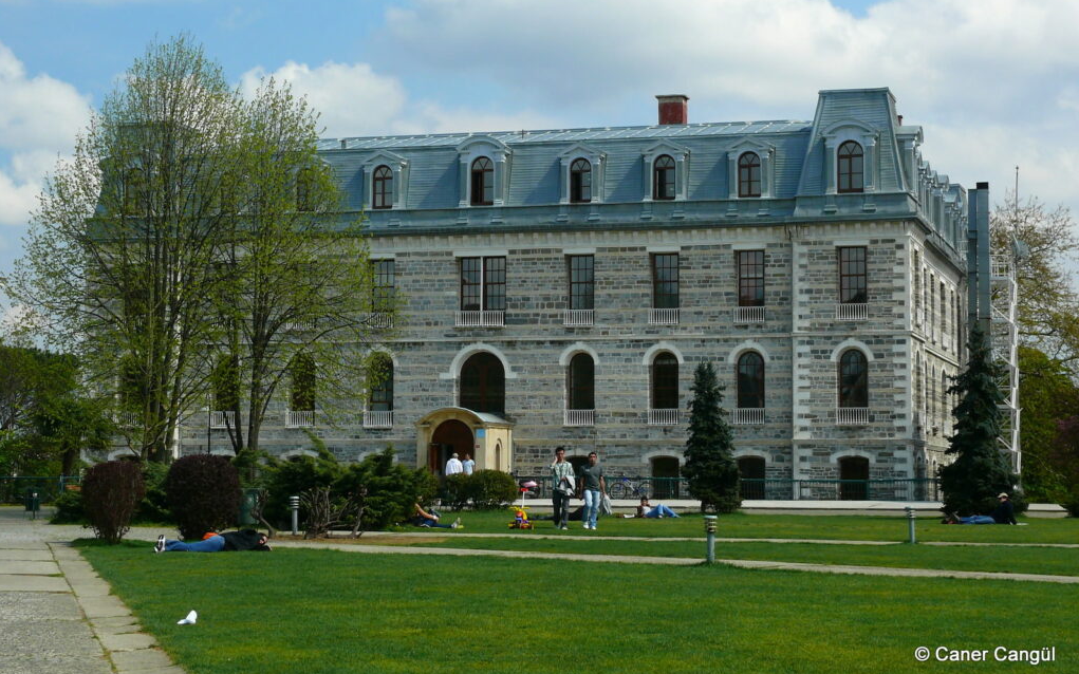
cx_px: 539
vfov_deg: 19.4
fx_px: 1970
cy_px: 282
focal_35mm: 67
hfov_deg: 30.6
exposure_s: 1/125
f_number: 5.6
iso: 100
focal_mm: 13.3
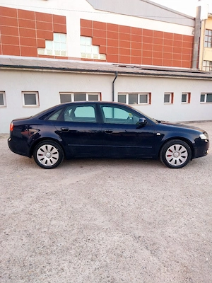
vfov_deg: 67.3
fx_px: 212
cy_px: 142
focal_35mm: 26
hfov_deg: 53.1
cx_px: 106
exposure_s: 1/60.2
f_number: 1.8
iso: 80
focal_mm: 4
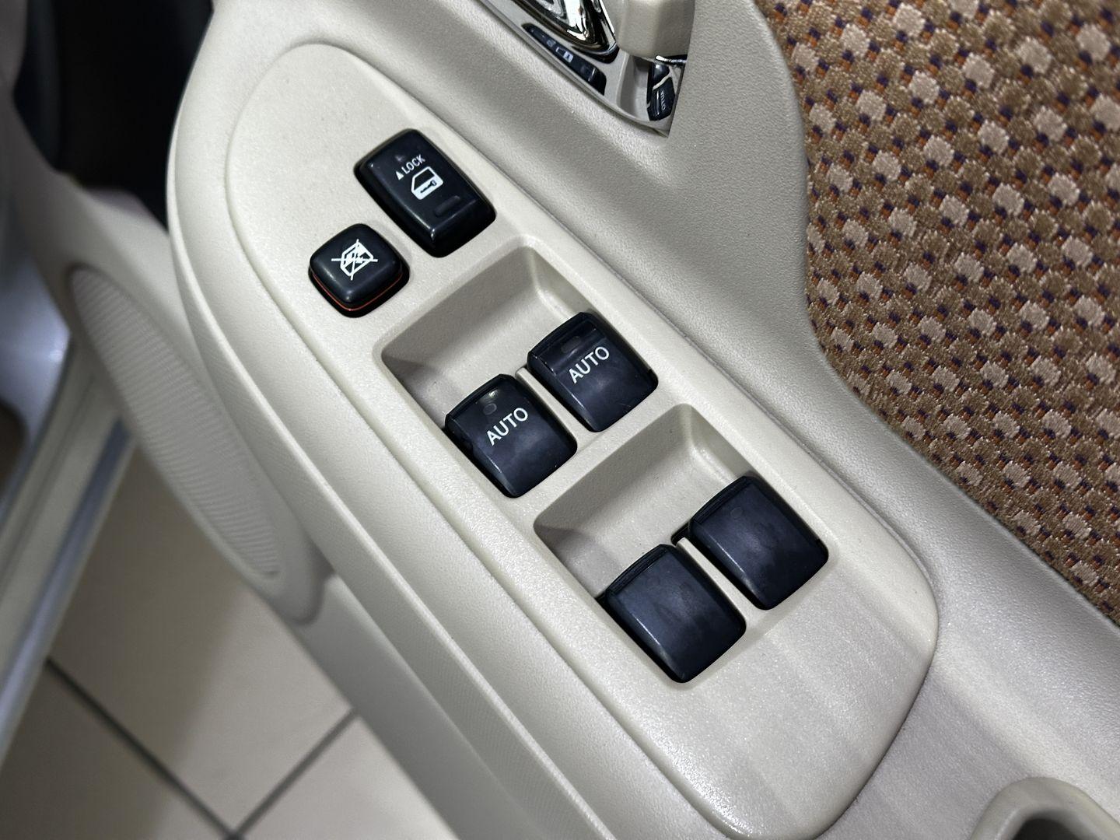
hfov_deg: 39.7
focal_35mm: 48
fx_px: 1553
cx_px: 560
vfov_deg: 30.3
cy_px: 420
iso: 160
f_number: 1.78
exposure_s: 1/50
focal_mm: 6.86
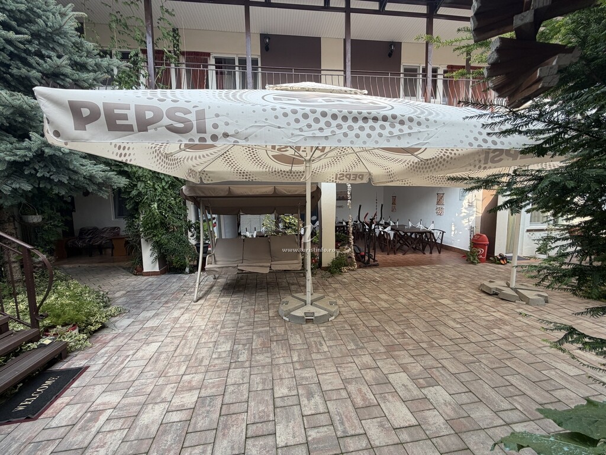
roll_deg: +0.7
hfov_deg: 102.1
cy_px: 228
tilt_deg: -5.5
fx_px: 245
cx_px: 303
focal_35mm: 14
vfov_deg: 85.7
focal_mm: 2.22
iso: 50
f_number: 2.2
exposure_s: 1/121
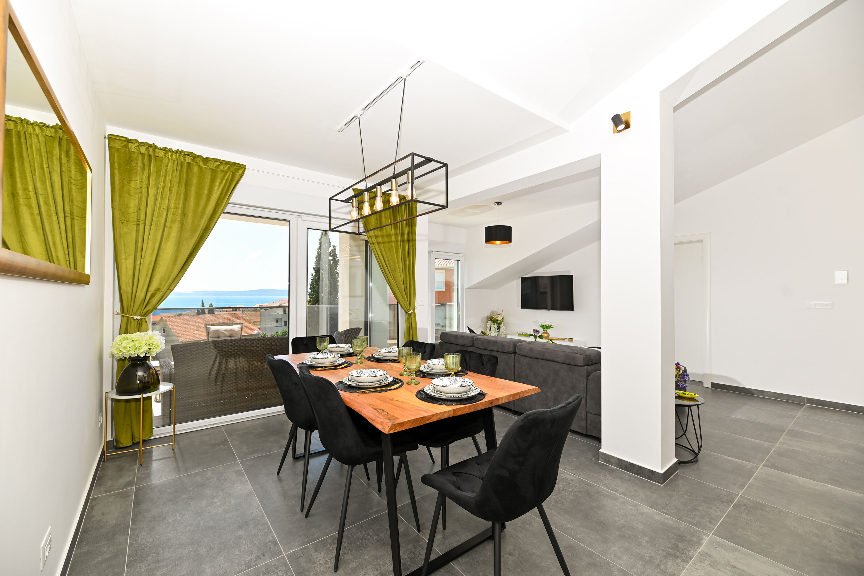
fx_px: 336
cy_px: 288
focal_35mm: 14
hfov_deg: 104.2
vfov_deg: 81.3
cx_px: 432
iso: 100
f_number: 5.6
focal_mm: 14
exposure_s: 1/200
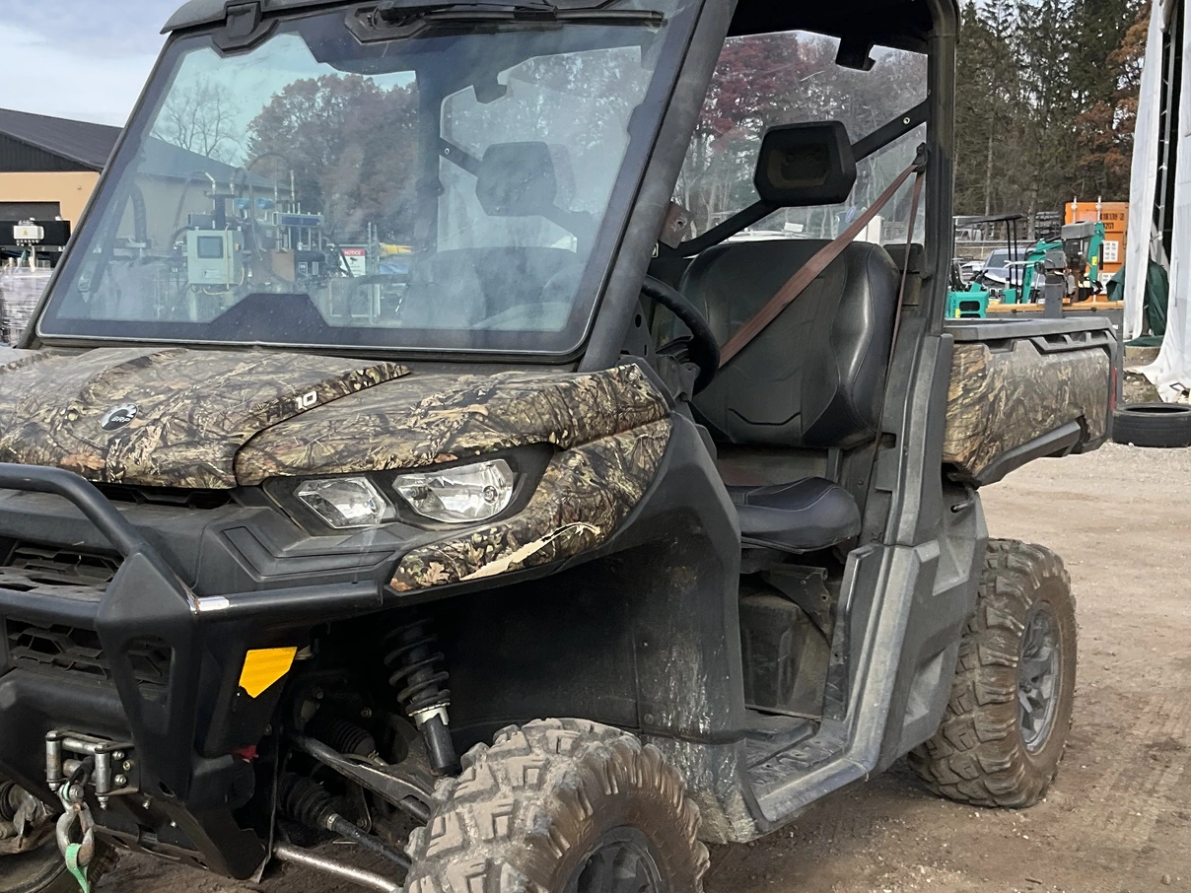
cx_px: 481
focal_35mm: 48
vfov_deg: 30.2
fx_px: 1651
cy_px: 502
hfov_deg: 39.5
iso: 25
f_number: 1.8
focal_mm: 3
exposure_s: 1/792
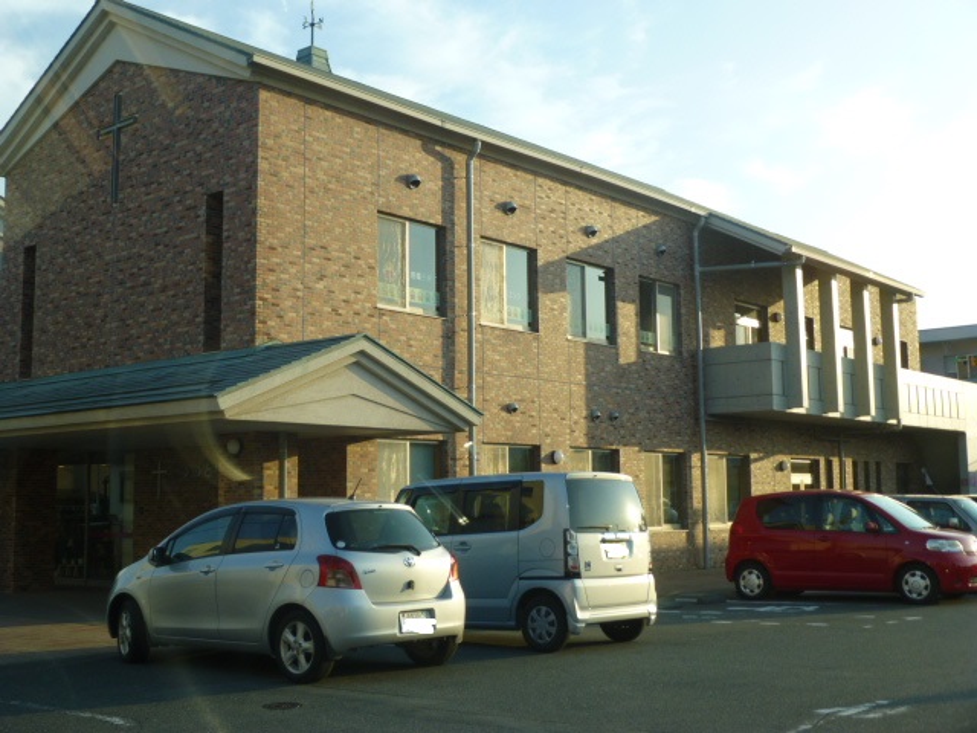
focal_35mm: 41
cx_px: 488
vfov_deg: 35.1
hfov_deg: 45.8
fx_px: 1157
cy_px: 366
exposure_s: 1/250
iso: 100
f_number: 3.8
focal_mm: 7.4
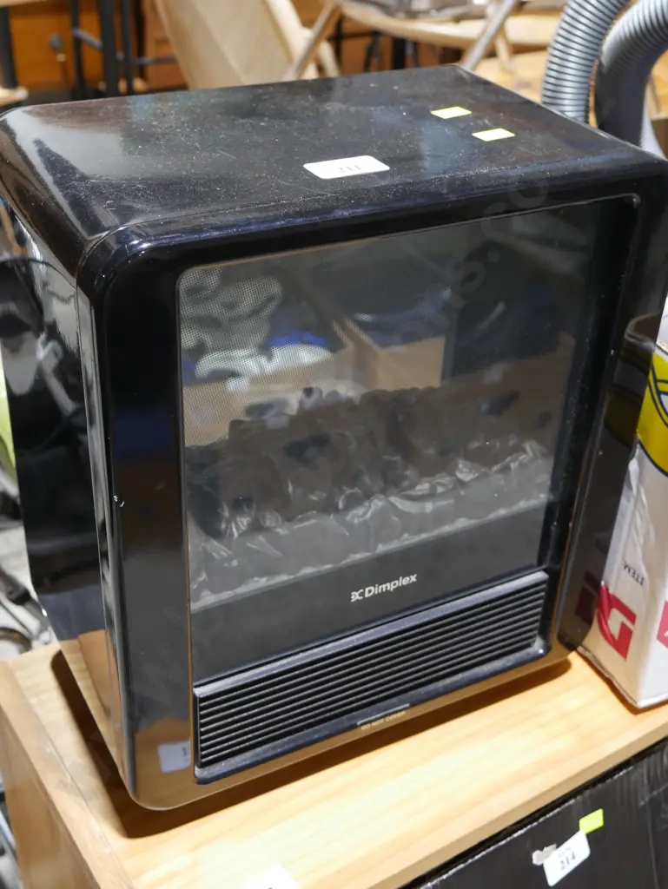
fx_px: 1080
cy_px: 444
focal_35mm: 42
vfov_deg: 44.8
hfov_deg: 34.4
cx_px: 334
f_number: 5
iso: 1250
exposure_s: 1/60
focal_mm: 21
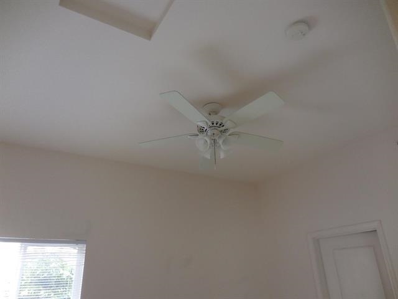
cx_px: 199
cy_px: 150
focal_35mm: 25
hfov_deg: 69.4
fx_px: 287
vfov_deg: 54.9
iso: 220
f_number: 3.3
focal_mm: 4.5
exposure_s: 1/30
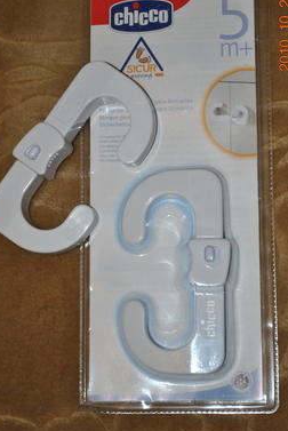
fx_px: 1181
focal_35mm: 99
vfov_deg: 20.7
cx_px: 139
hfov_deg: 13.9
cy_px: 200
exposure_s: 1/60
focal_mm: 55
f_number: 5.6
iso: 200
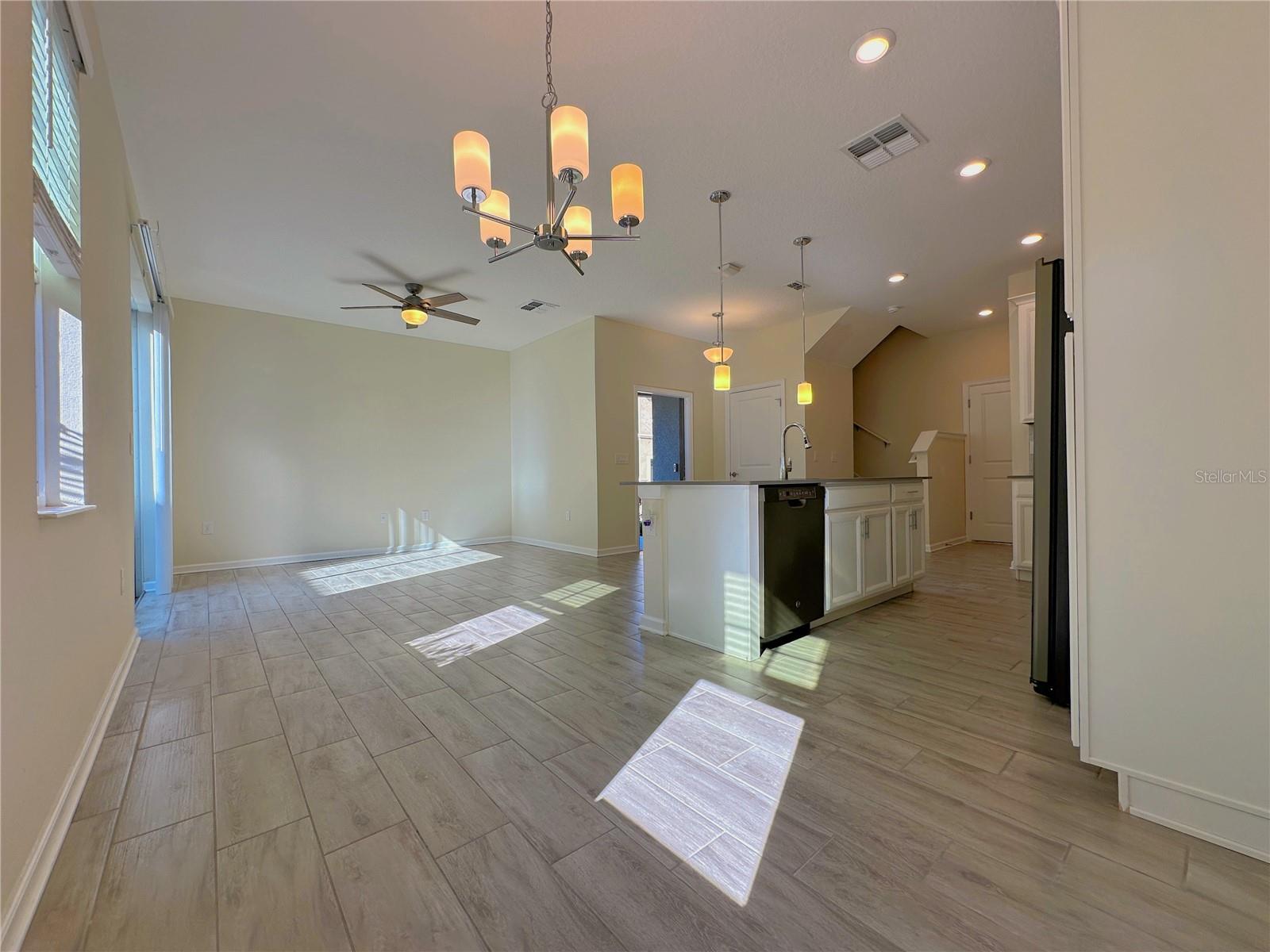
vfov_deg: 85.7
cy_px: 476
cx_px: 635
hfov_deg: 102.1
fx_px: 514
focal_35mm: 14
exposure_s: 1/260
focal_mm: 2.22
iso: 40
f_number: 2.2
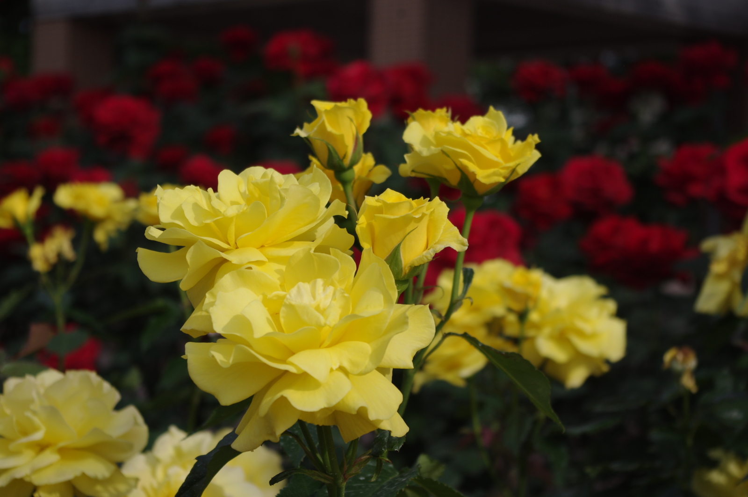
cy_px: 248
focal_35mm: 82
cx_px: 374
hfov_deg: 24.8
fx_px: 1702
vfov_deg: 16.6
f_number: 7.1
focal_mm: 55
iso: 200
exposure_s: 1/800
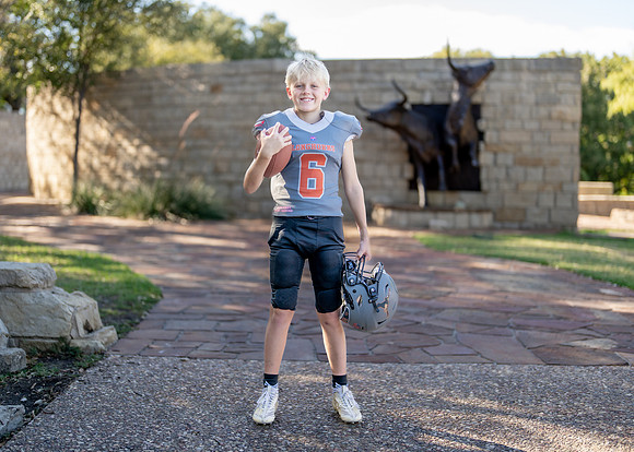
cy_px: 226
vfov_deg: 27.0
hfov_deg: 37.2
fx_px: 943
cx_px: 317
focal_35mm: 52
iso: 100
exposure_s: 1/1000
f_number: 1.2
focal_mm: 50
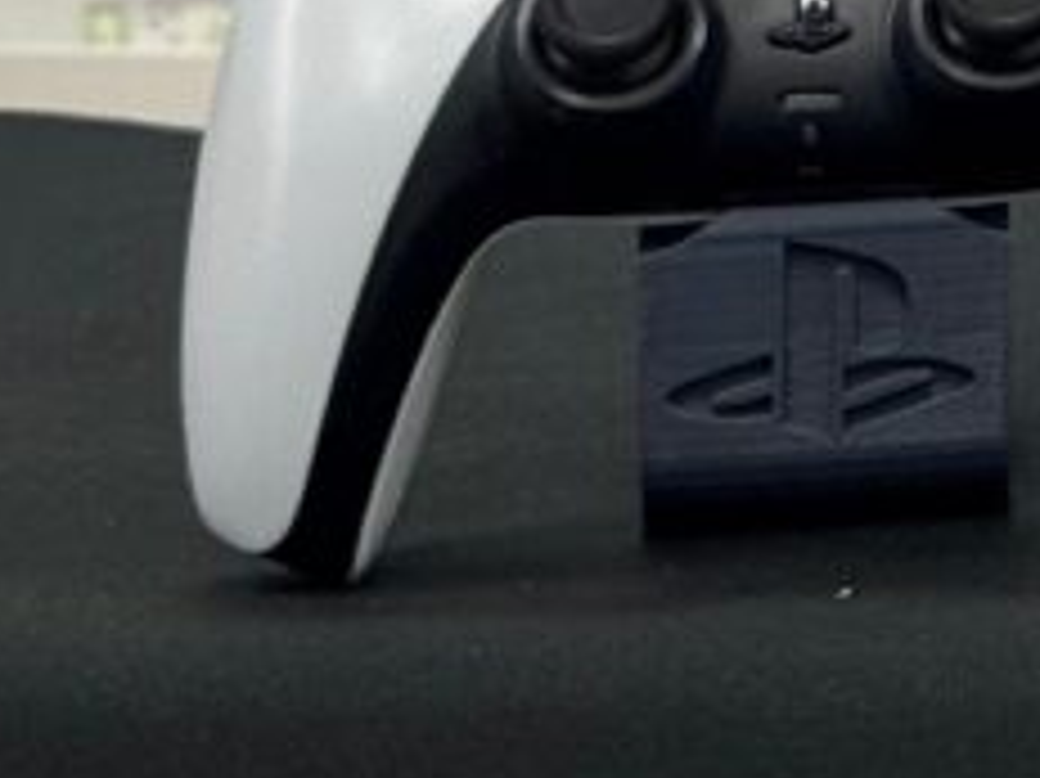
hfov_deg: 7.5
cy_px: -1192
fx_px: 7477
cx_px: 2269
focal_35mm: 249
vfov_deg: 5.7
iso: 80
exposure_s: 1/100
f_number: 1.78
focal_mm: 6.76
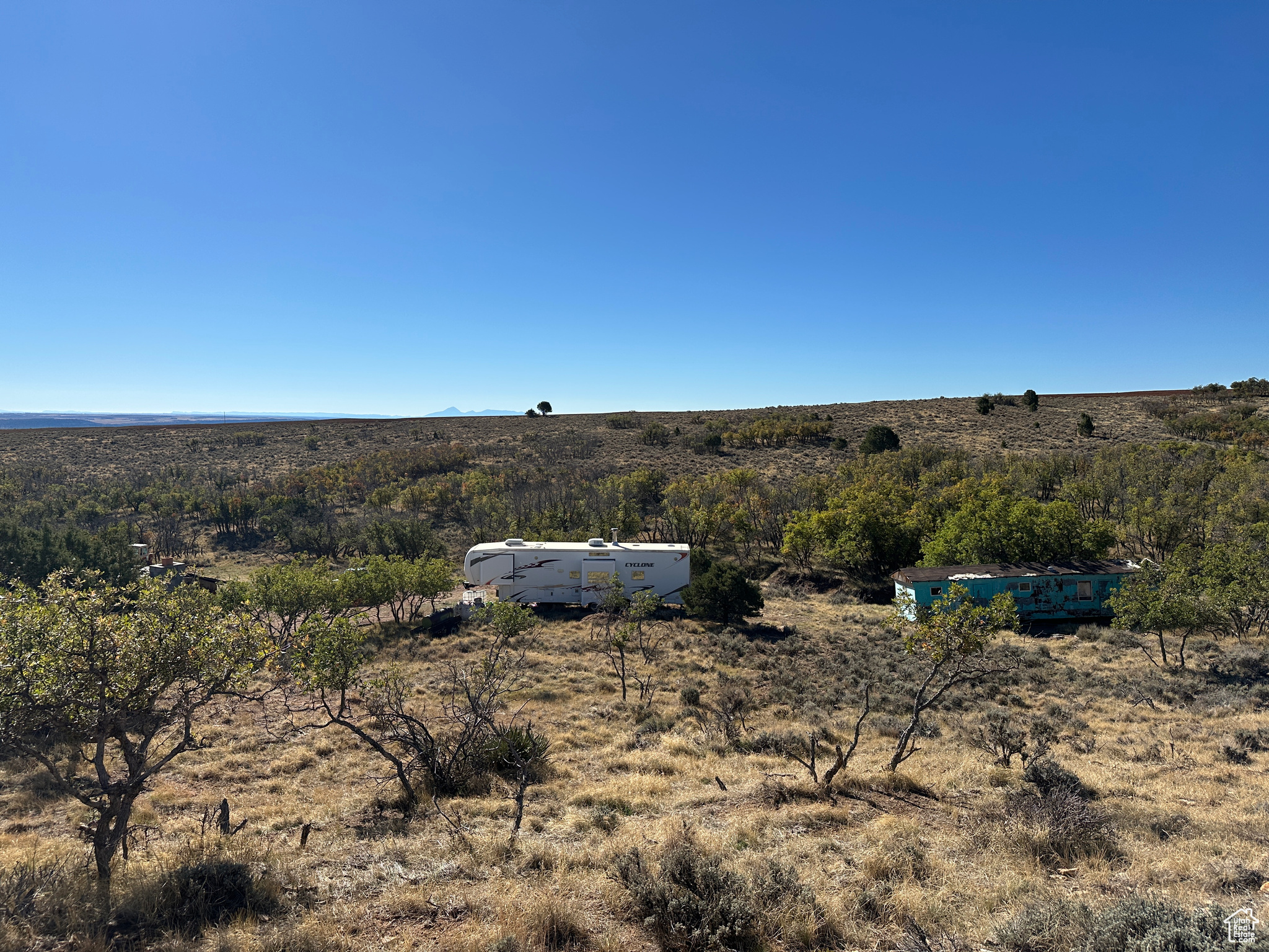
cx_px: 634
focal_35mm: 24
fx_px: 880
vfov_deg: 56.8
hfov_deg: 71.6
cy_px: 476
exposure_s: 1/7042
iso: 80
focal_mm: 6.86
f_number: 1.78
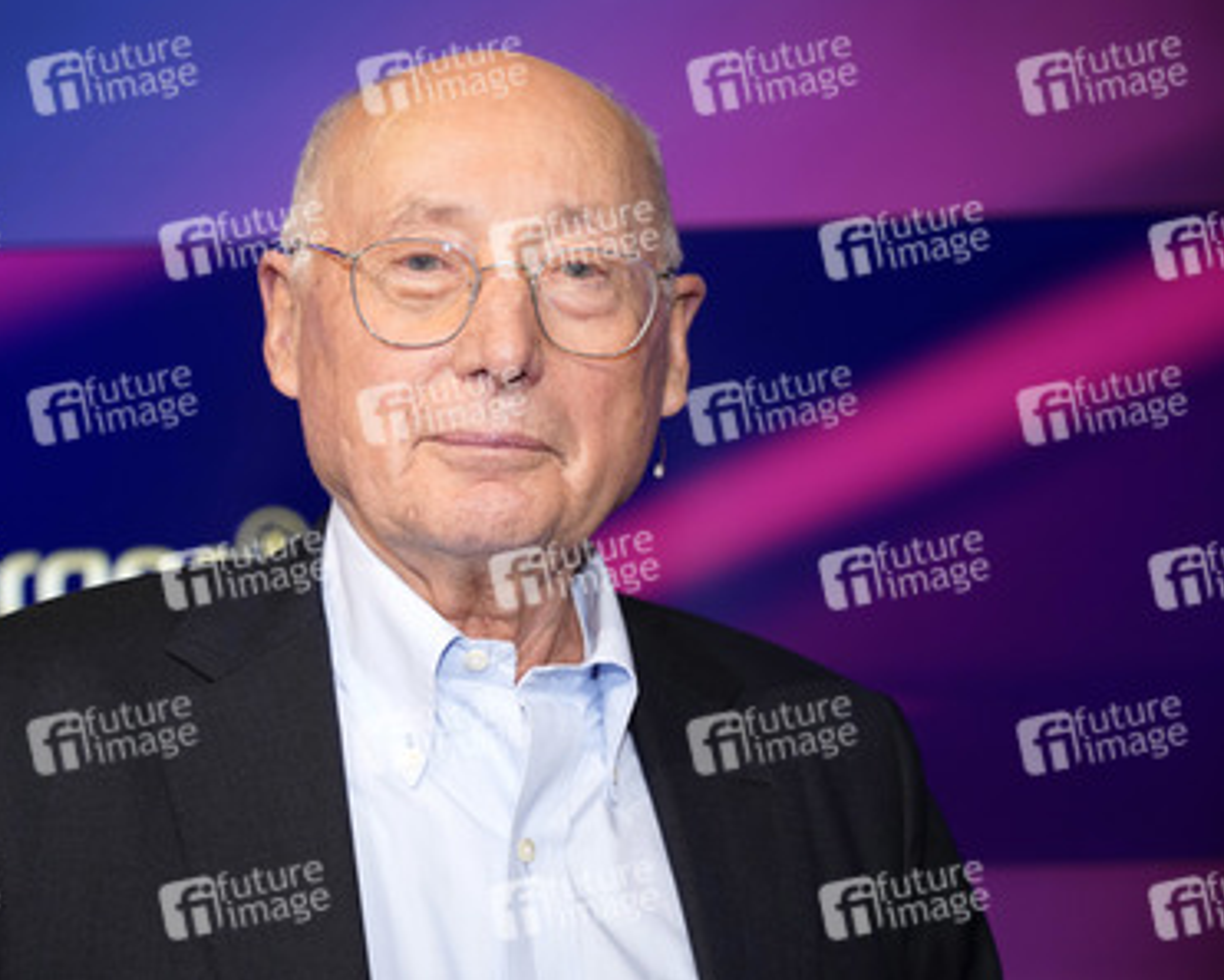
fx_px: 2355
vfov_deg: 23.5
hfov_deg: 29.1
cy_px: 488
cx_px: 487
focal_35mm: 65
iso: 1600
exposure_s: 1/125
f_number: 4.5
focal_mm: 57
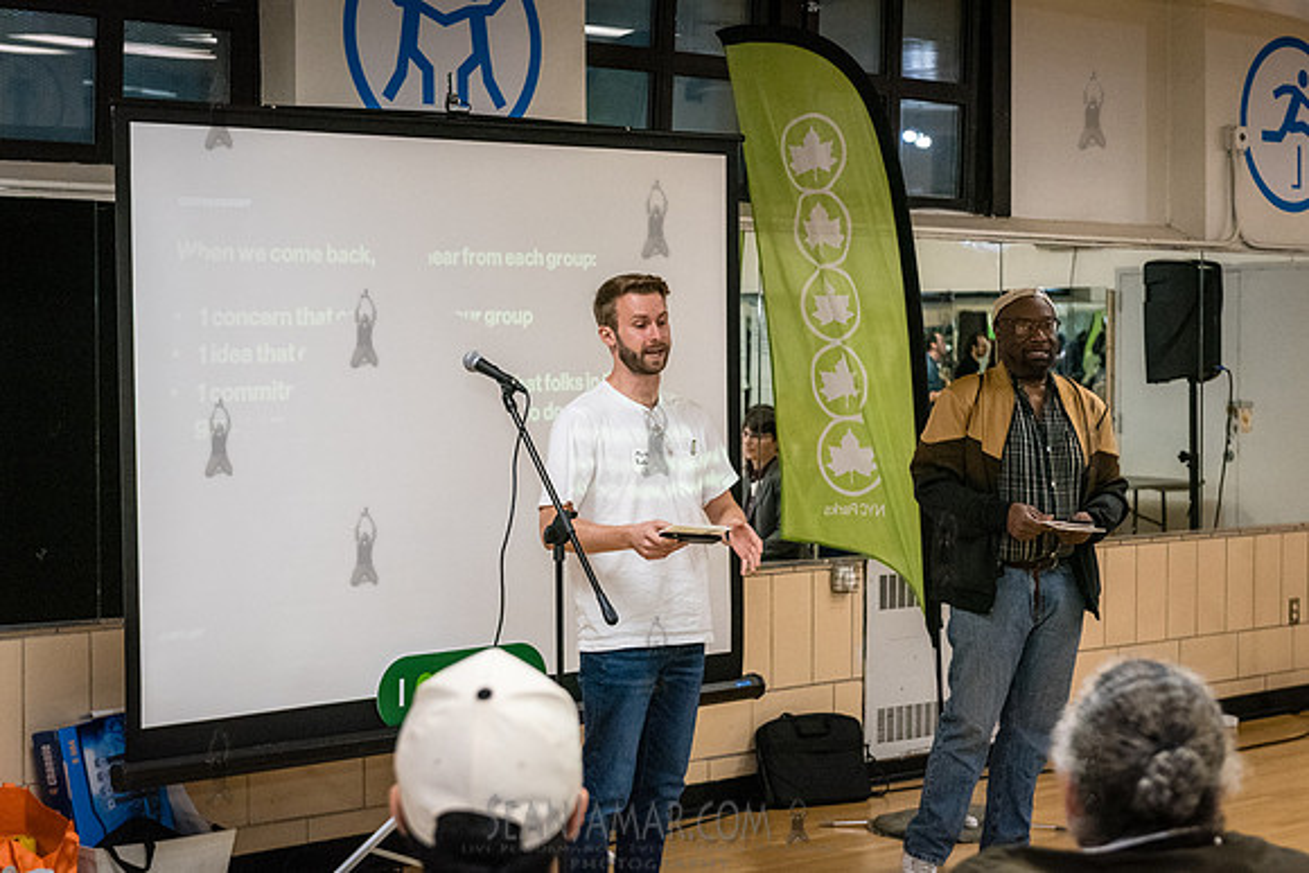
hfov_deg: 30.7
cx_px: 654
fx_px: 2388
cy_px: 436
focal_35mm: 66
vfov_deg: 20.7
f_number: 4
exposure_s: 1/320
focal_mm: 62
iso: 5000
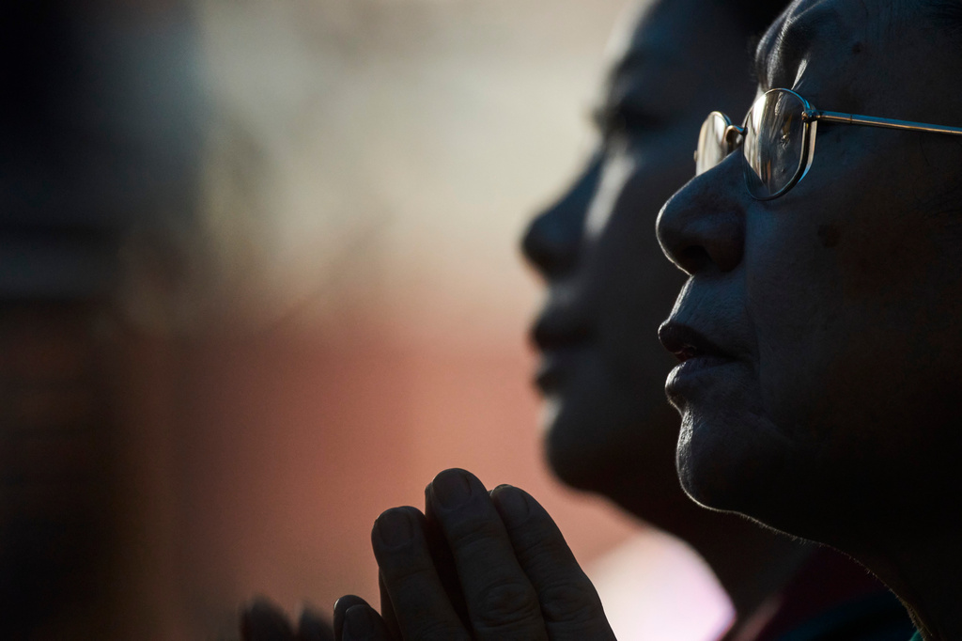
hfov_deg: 3.4
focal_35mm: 600
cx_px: 481
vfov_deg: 2.3
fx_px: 16027
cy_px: 320
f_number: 5.6
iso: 1600
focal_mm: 400
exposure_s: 1/400
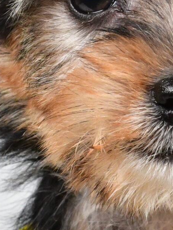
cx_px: 172
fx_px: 1126
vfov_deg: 11.6
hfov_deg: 8.7
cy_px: 191
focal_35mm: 169
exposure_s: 1/640
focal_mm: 28
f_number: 11
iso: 5000
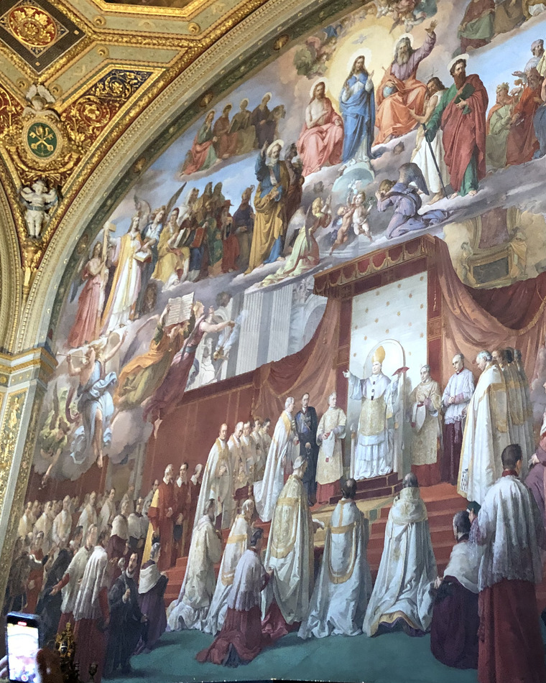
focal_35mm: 46
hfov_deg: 31.9
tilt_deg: +24.6
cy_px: 259
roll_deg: +2.2
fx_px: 930
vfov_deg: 40.1
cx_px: 437
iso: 100
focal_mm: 4
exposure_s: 1/7
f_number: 1.8
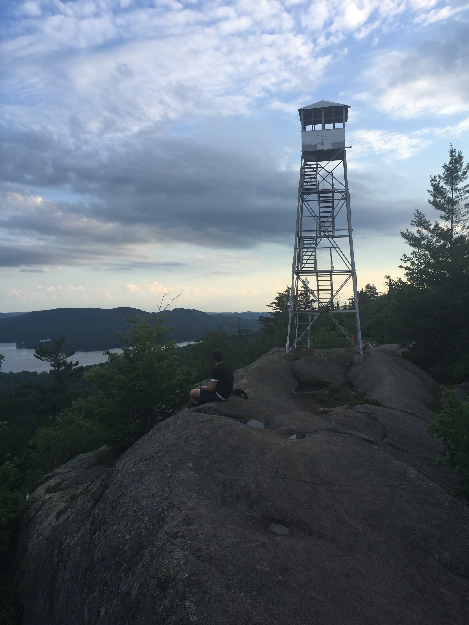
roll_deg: +0.2
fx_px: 524
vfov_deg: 61.7
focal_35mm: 29
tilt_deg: +1.4
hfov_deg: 48.2
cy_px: 312
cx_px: 234
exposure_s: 1/542
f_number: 2.2
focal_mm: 4.15
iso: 32
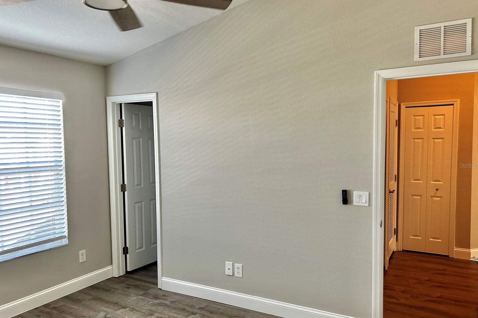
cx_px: 241
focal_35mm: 28
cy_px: 165
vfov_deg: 46.4
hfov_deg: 65.5
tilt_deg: -4.4
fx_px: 372
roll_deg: +0.8
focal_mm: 5.7
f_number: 1.5
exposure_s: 1/120
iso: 100
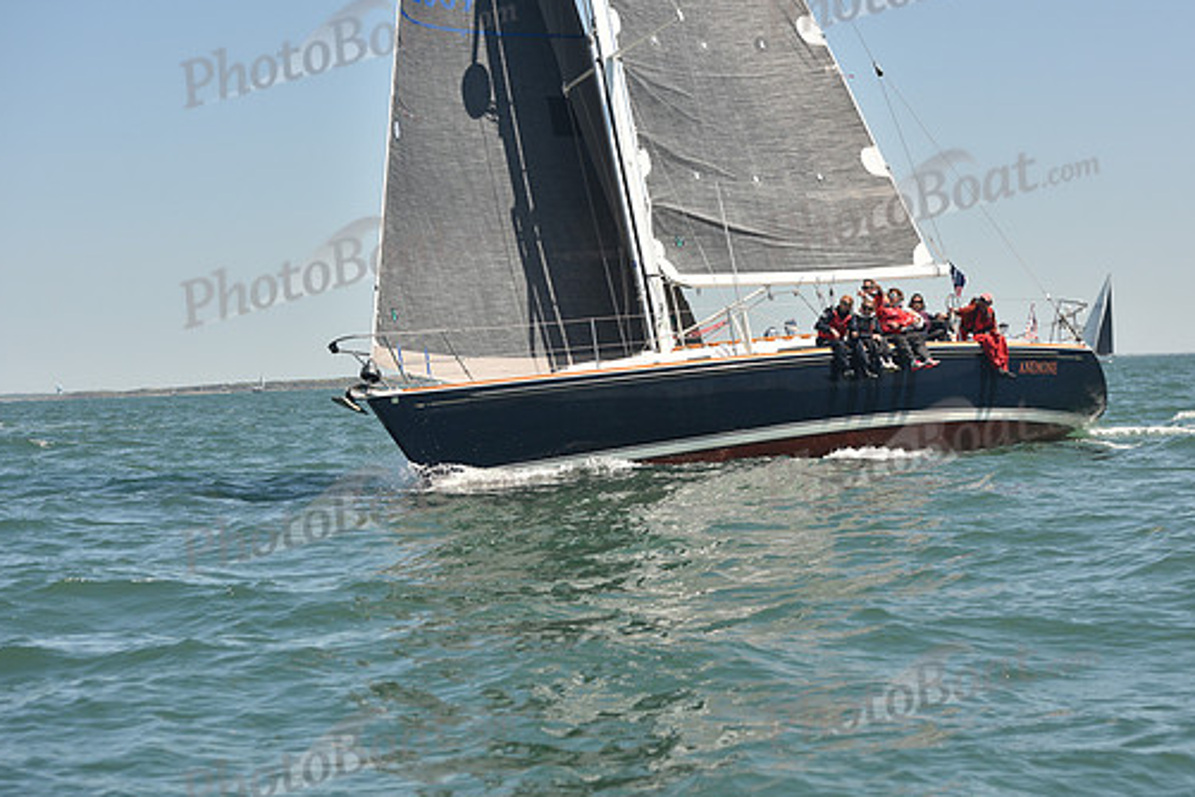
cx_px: 642
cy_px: 357
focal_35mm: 81
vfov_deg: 16.9
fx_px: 2689
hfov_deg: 25.1
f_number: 4.5
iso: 250
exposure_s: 1/800
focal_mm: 70
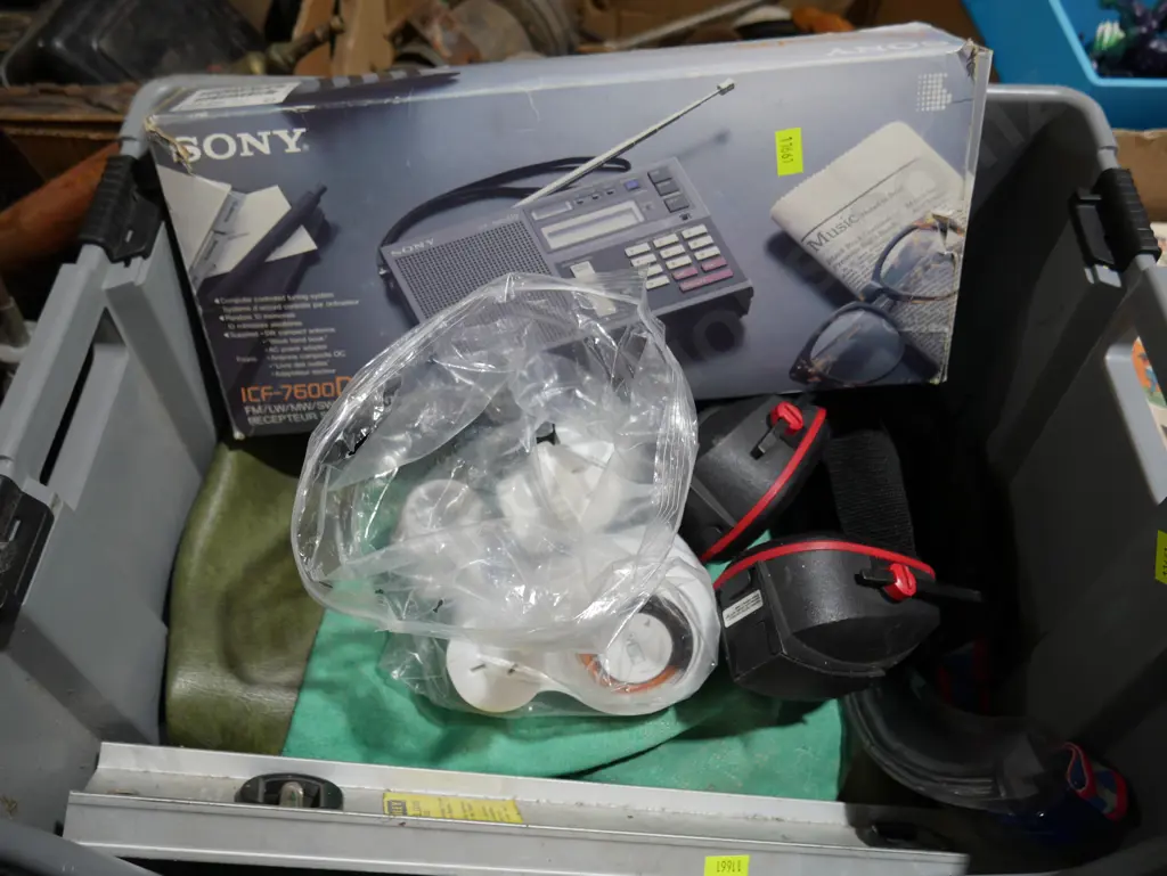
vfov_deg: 49.8
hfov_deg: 63.4
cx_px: 584
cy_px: 438
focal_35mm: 28
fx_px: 944
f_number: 3.5
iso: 200
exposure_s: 1/80
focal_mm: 14
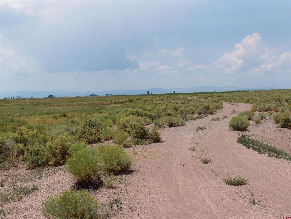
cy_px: 110
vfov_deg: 31.5
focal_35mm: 46
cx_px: 146
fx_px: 387
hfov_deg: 41.2
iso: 100
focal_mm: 9.87
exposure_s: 1/800
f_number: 5.6
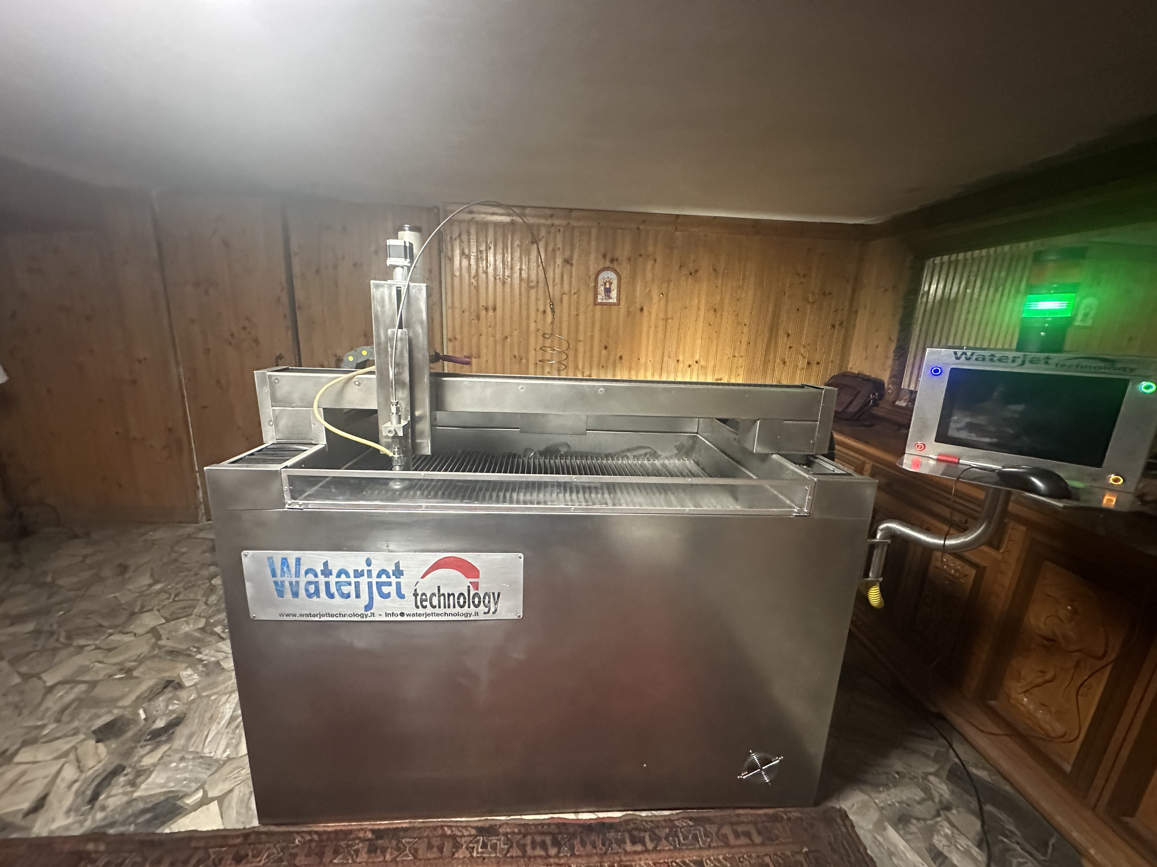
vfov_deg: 85.7
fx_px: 468
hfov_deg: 102.1
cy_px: 434
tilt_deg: -12.0
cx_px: 578
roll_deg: -2.1
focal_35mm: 14
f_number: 2.2
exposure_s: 1/50
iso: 800
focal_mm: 2.22
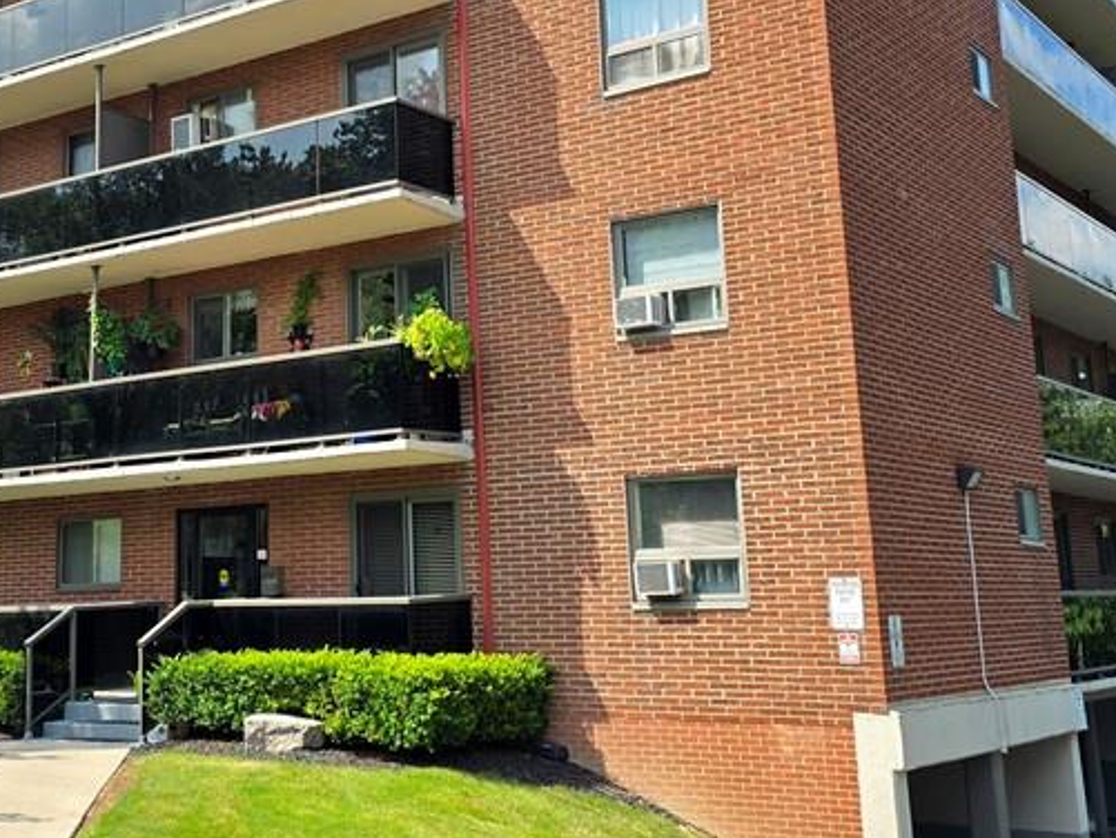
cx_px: 341
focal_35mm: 47
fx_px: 1516
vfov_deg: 30.5
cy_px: 243
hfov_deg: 39.8
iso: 80
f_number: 1.7
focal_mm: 6.3
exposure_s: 1/5000
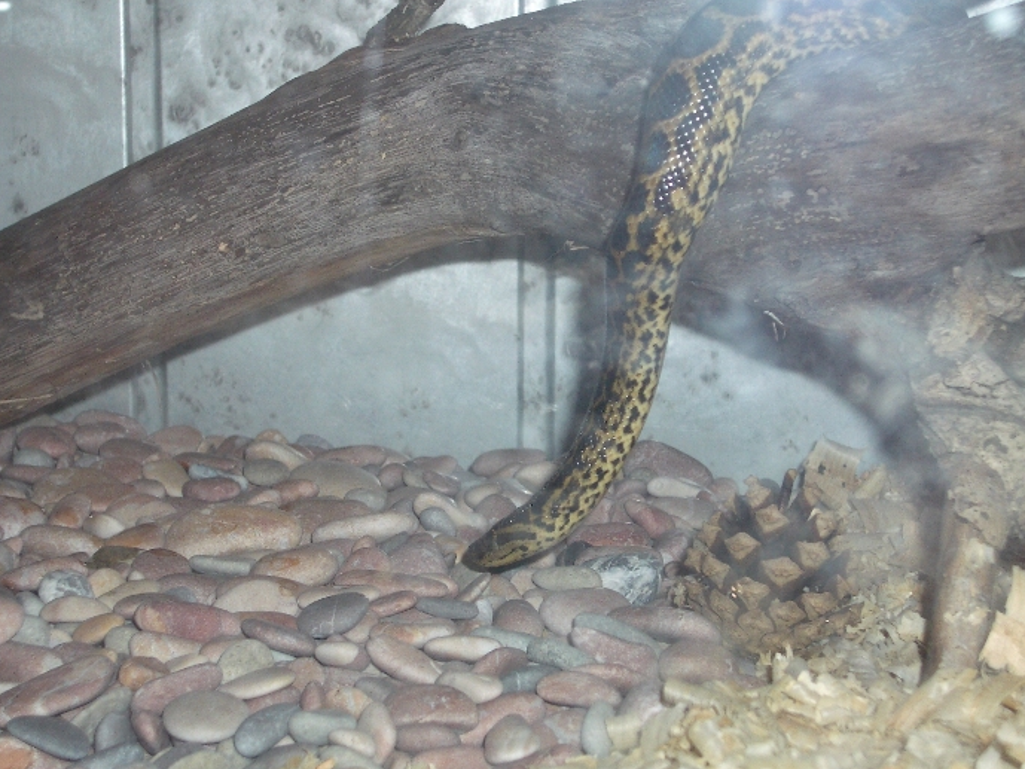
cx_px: 531
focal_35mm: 72
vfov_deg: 20.4
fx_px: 2132
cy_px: 351
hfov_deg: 27.0
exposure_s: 1/60
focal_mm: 10.2
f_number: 3.5
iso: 100
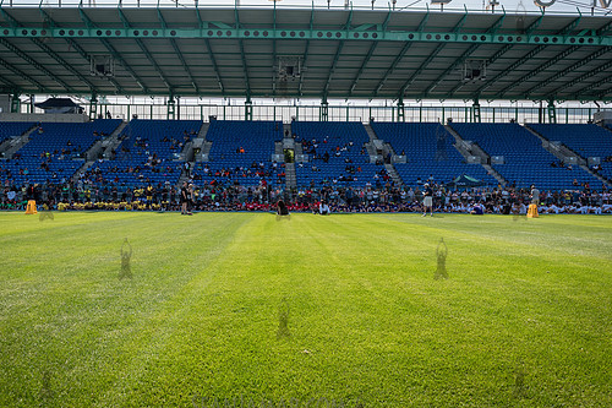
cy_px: 199
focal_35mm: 28
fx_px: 476
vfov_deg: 46.4
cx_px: 283
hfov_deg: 65.4
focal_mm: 24
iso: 400
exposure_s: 1/1000
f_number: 5.6
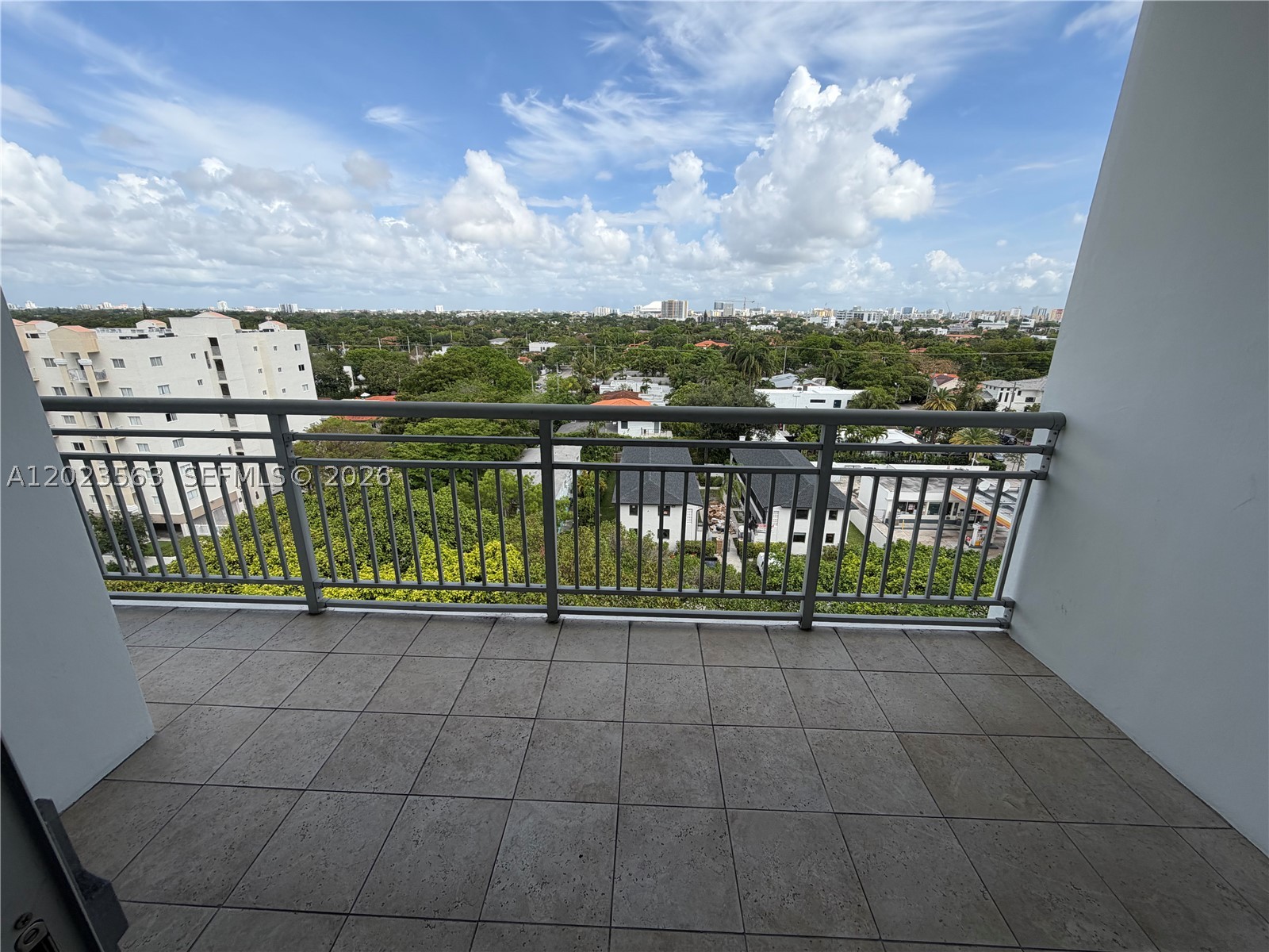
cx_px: 634
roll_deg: -0.5
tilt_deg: -18.1
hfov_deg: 102.1
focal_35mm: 14
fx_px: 513
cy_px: 476
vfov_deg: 85.7
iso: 25
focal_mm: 2.22
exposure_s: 1/770
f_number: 2.2
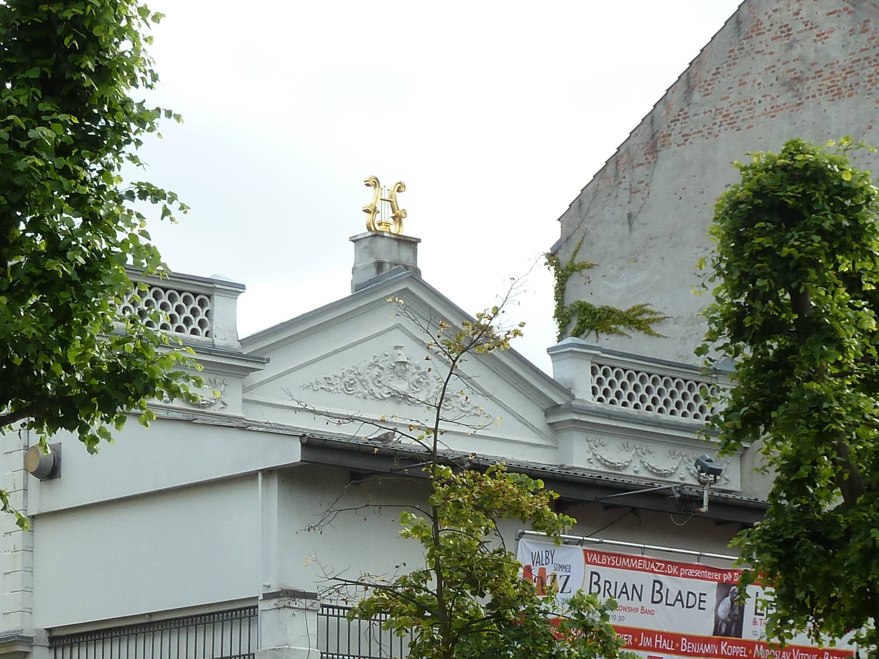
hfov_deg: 14.0
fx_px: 3580
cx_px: 344
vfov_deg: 10.4
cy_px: 631
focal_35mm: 141
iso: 80
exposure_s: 1/160
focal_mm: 10.3
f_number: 4
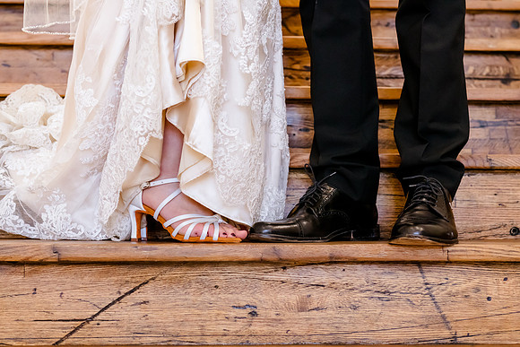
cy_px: 182
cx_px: 273
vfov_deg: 22.3
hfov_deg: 32.9
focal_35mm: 61
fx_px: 881
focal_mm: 58
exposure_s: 1/200
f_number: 4.5
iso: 2500
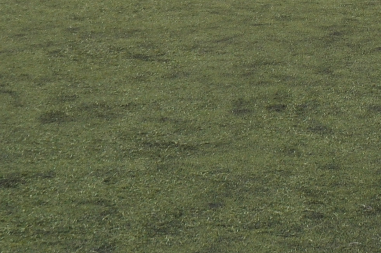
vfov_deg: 8.3
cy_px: -250
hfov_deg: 12.6
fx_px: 1660
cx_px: 533
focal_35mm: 157
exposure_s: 1/200
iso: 200
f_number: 13
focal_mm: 24
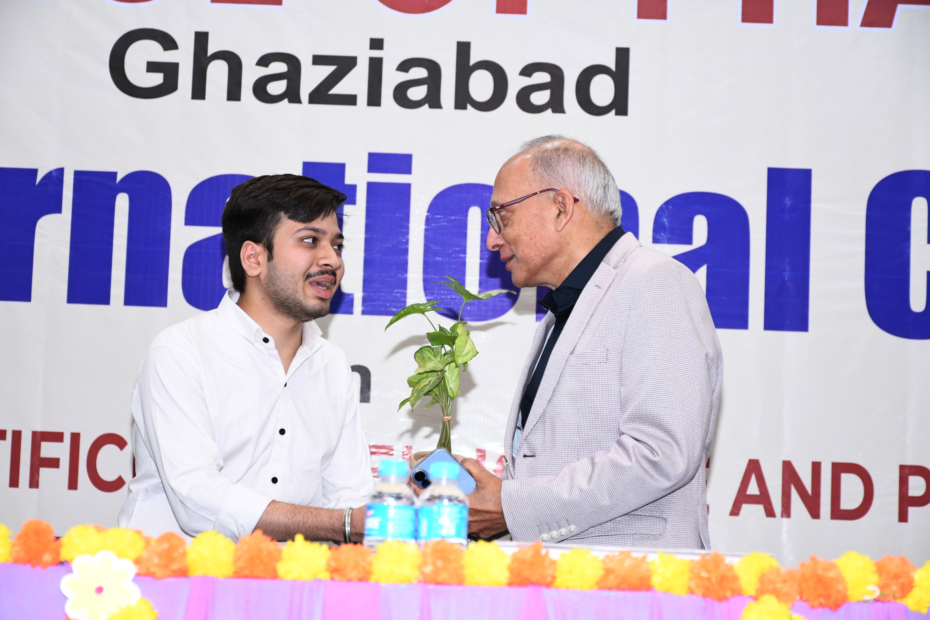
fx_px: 2712
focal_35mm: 105
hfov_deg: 19.5
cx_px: 465
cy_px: 310
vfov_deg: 13.0
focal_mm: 70
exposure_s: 1/125
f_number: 5.6
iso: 1600
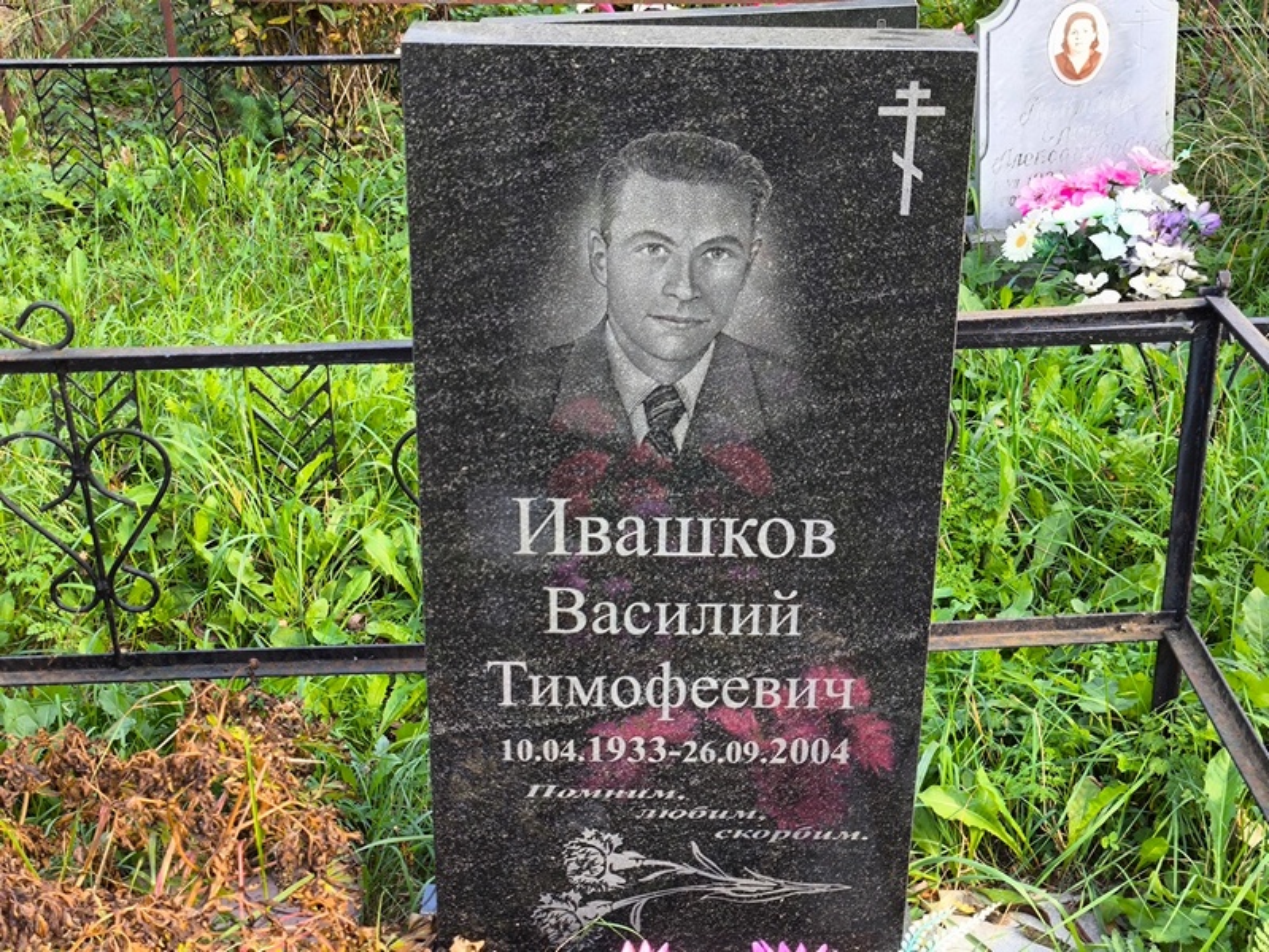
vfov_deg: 29.1
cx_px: 634
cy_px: 476
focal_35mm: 50
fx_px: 1834
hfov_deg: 38.2
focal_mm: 4.71
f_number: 1.7
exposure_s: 1/120
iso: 64
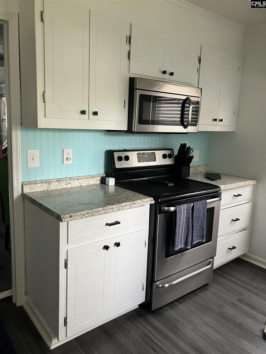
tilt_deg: -8.8
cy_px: 177
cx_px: 133
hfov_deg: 49.7
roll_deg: -2.8
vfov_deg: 63.4
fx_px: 287
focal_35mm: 28
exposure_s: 1/60
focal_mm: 3.99
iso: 160
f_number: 1.8
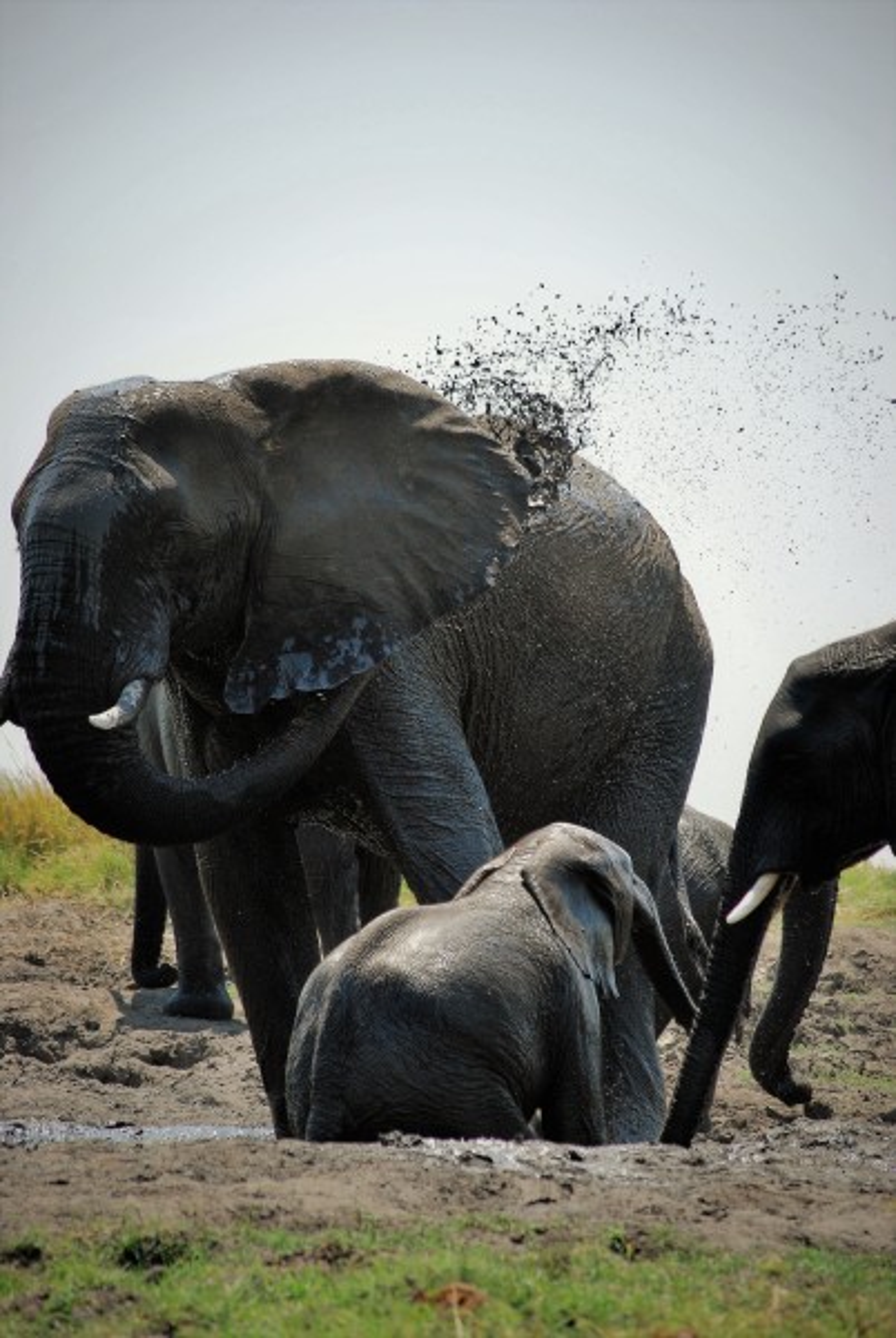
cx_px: 448
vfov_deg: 10.1
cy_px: 669
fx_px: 7533
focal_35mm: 202
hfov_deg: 6.8
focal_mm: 135
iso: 200
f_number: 5
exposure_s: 1/640
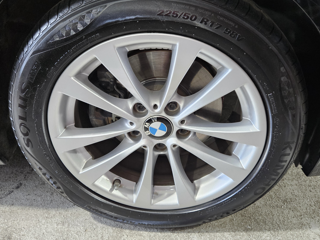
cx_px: 167
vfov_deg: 45.2
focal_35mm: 31
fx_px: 287
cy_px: 95
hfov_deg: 58.3
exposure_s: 1/60
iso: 640
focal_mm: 5.4
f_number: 1.8
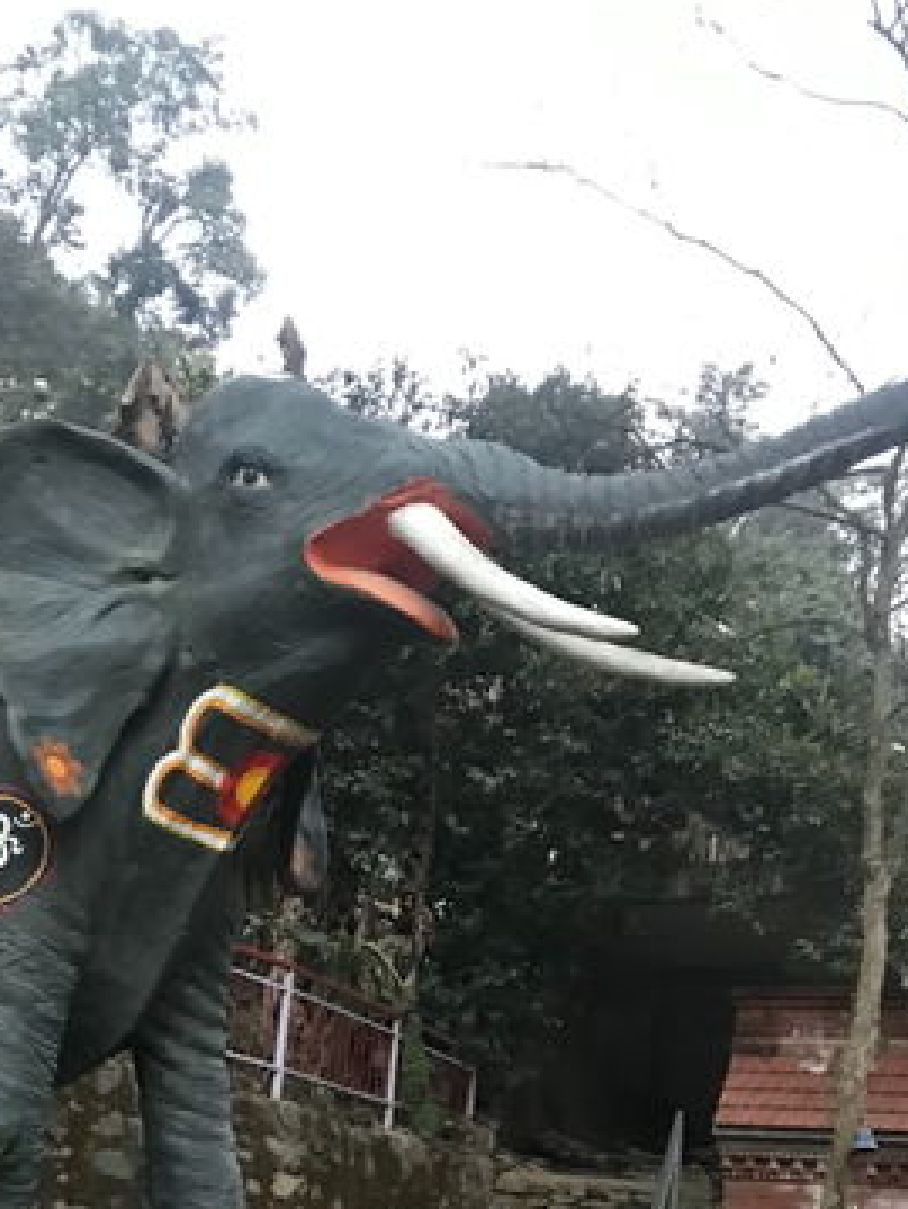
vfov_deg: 36.0
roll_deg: -4.8
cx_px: 219
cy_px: 1071
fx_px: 1747
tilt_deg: +6.4
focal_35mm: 50
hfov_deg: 28.7
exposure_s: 1/13
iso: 100
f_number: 1.8
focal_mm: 3.99
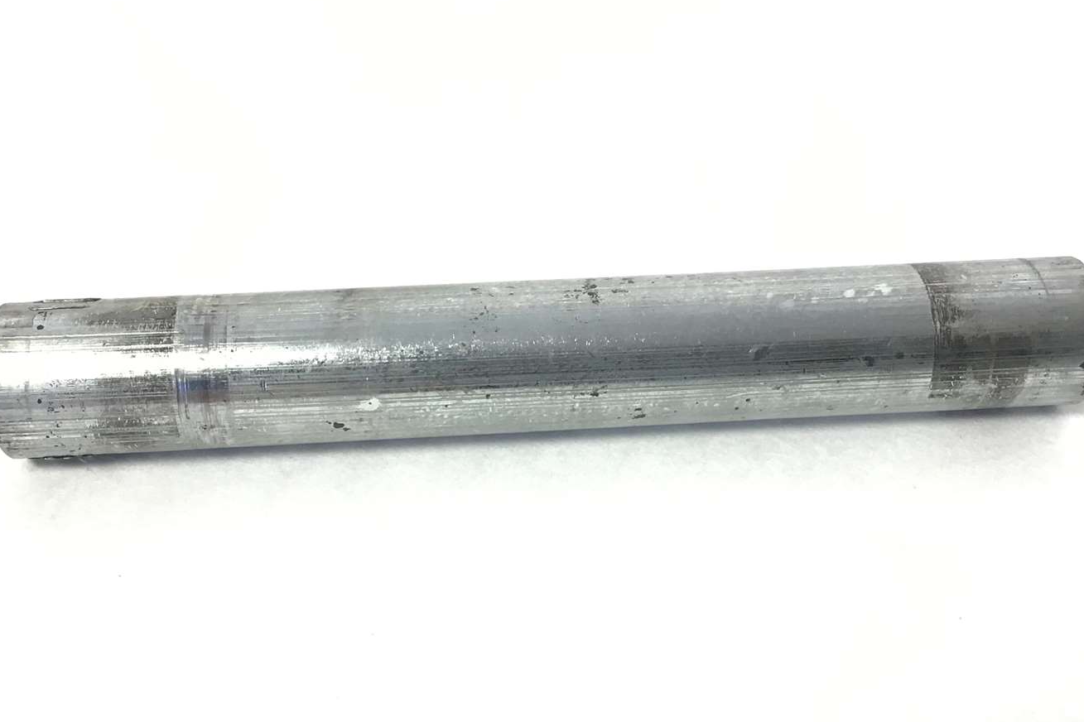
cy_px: 345
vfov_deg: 32.6
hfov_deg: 47.4
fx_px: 1234
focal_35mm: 41
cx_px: 522
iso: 32
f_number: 2.4
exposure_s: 1/33
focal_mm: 3.3
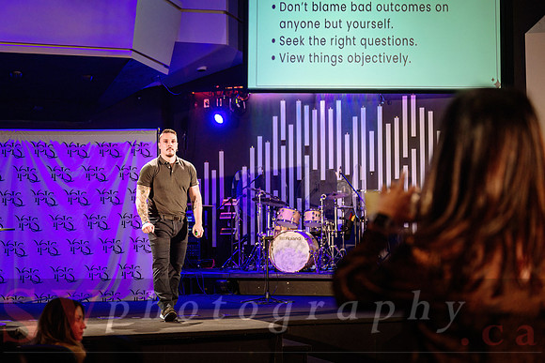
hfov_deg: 30.3
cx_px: 247
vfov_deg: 20.5
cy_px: 194
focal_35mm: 66
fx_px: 1007
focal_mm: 58
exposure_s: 1/250
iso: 1600
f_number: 2.8
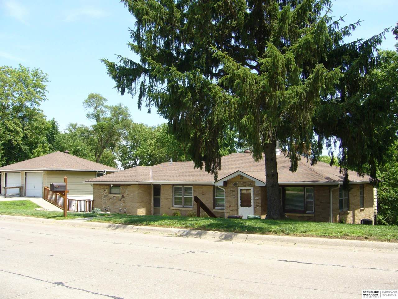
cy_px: 150
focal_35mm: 35
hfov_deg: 52.6
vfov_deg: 40.7
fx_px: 402
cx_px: 199
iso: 80
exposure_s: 1/160
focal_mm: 5.8
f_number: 5.6
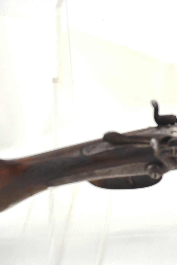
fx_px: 1040
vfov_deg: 14.6
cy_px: 132
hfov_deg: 9.6
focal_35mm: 141
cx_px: 197
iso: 720
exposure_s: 1/250
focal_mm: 62
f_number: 5
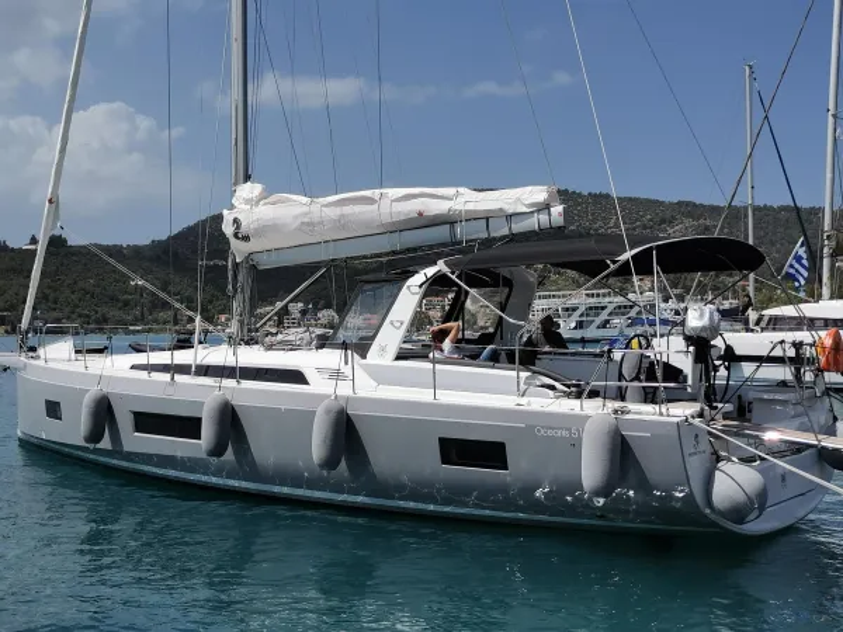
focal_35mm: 43
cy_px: 316
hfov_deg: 43.9
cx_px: 422
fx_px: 1047
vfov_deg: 33.6
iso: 50
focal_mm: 5.58
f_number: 1.8
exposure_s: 1/6803
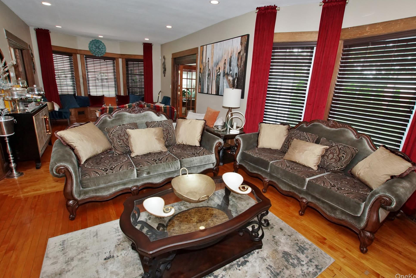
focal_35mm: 16
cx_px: 218
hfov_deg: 96.6
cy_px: 133
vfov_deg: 73.8
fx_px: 185
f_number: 6.3
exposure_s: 1/40
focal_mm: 10
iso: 1600
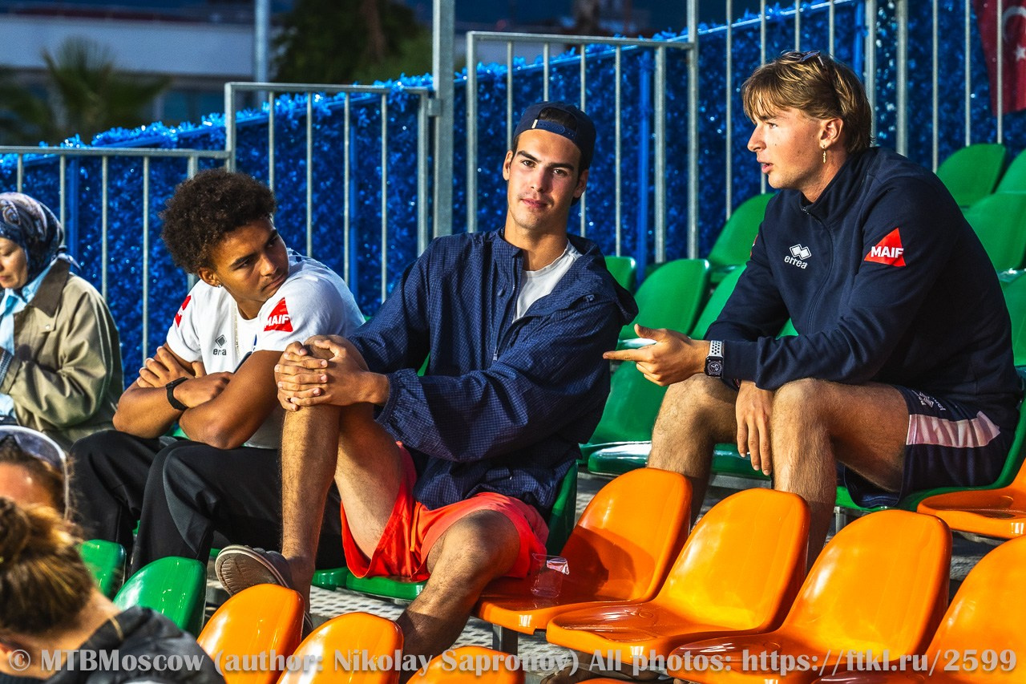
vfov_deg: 11.9
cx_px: 513
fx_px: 3277
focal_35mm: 115
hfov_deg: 17.8
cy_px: 342
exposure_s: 1/100
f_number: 4.5
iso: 800
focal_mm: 77
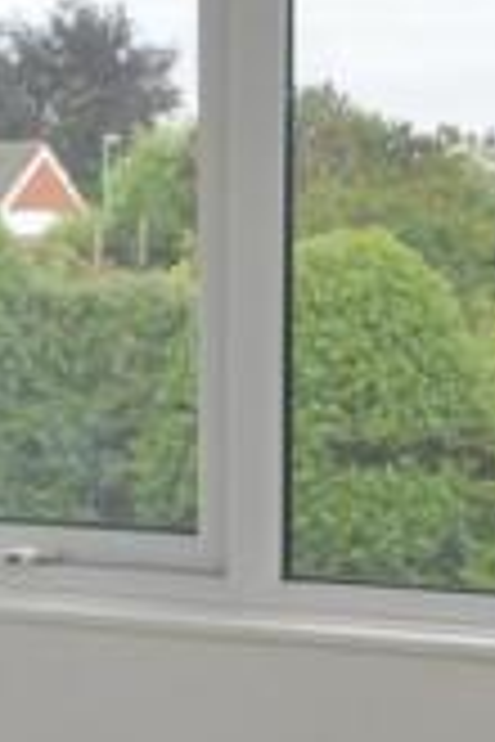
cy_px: 526
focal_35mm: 131
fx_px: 2702
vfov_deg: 15.6
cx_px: 243
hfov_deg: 10.5
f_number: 5.6
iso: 220
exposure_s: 1/125
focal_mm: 22
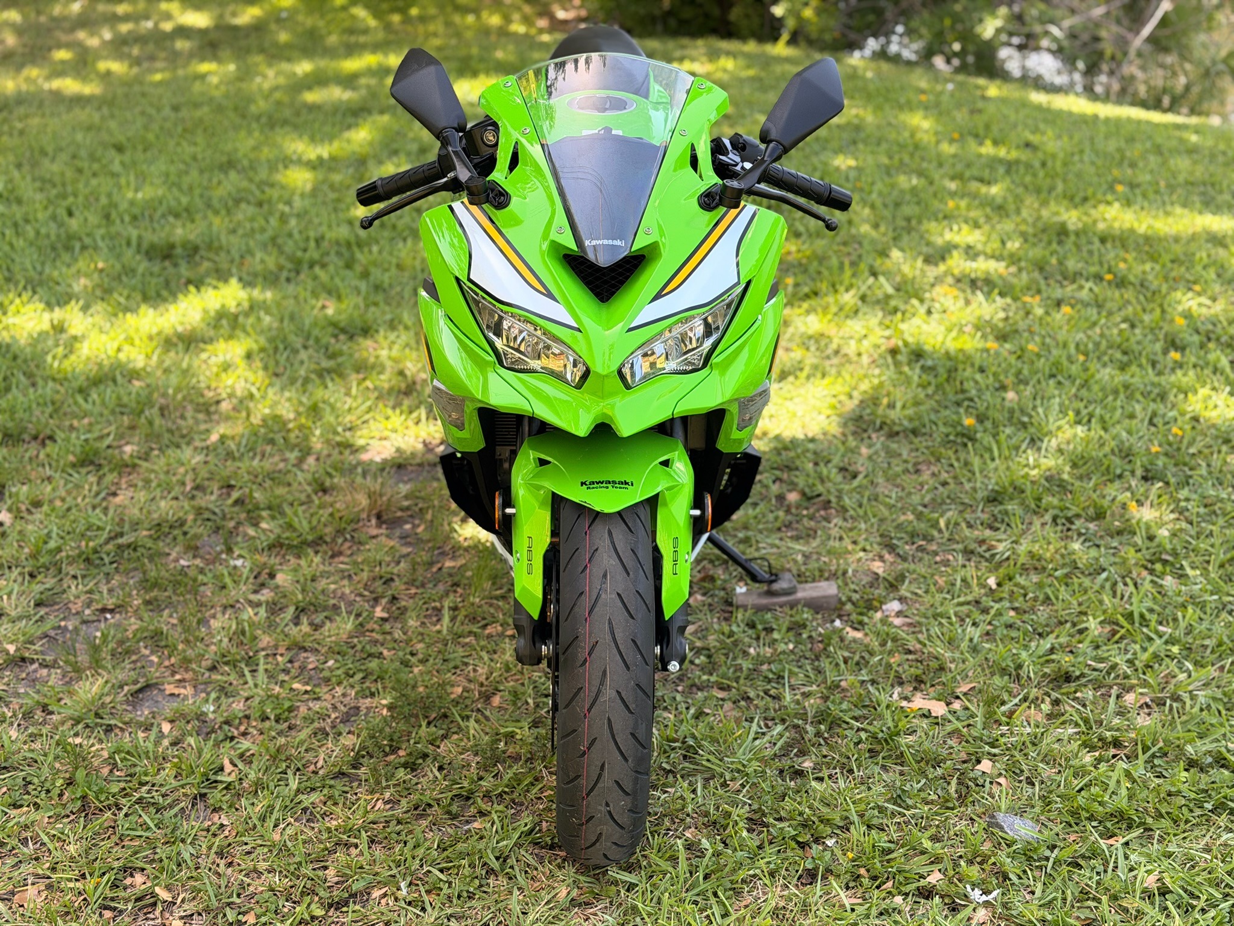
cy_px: 463
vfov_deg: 30.3
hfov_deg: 39.7
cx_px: 617
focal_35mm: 48
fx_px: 1711
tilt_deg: -21.5
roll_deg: +4.3
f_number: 1.78
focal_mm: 6.76
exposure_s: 1/611
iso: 80
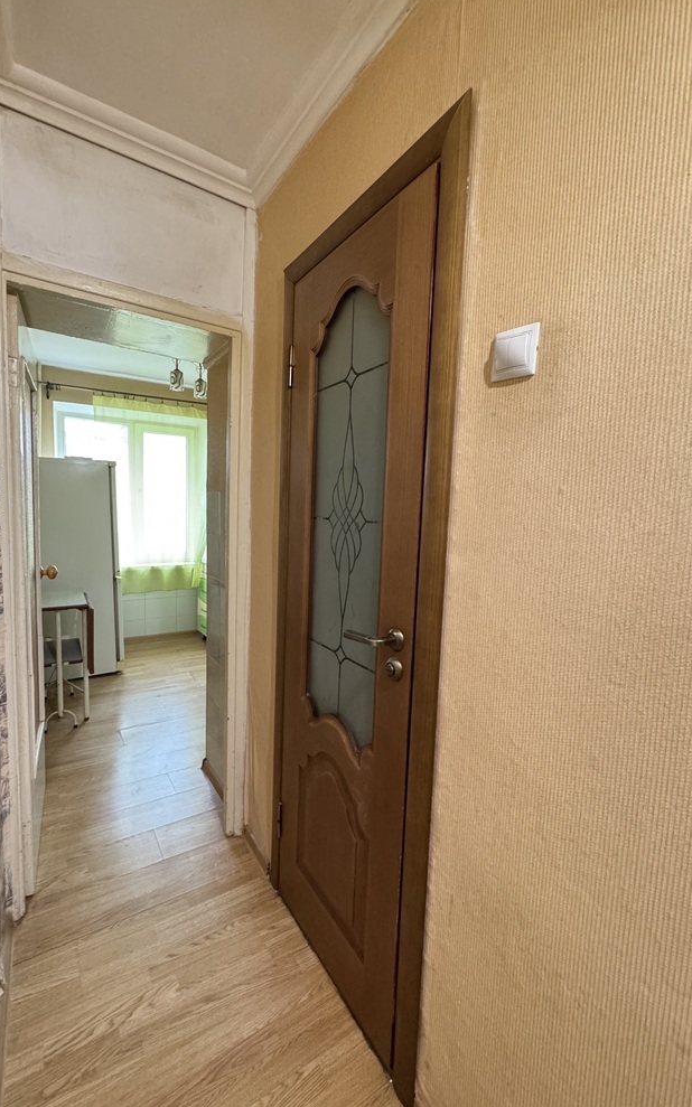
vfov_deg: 101.5
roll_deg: -1.5
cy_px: 548
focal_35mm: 15
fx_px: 453
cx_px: 326
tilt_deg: -5.0
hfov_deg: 74.7
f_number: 2.2
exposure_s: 1/50
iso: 800
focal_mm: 2.22
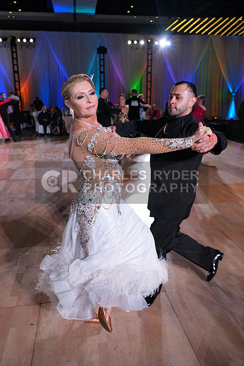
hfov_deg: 45.0
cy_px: 183
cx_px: 122
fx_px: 295
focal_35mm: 29
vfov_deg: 63.6
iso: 1250
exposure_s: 1/250
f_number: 4.5
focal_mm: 29
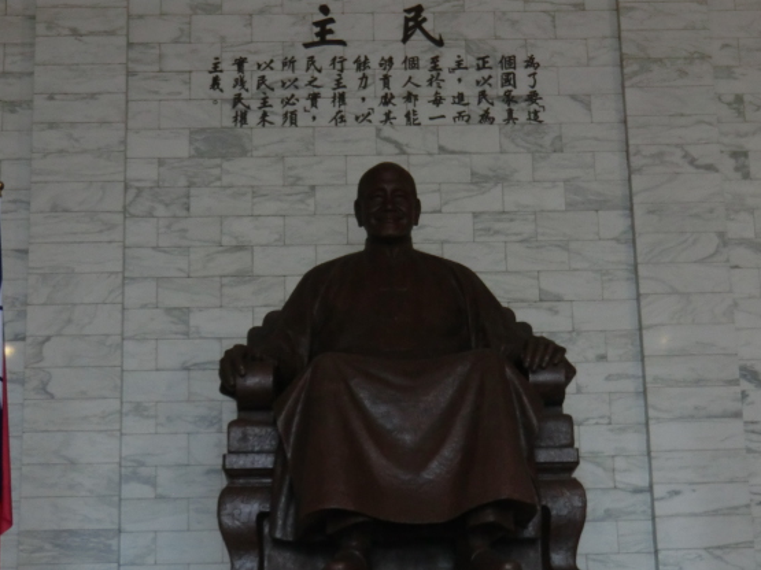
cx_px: 392
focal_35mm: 75
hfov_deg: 26.0
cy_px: 304
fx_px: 1648
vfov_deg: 19.6
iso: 400
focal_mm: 11.6
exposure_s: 1/60
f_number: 4.4
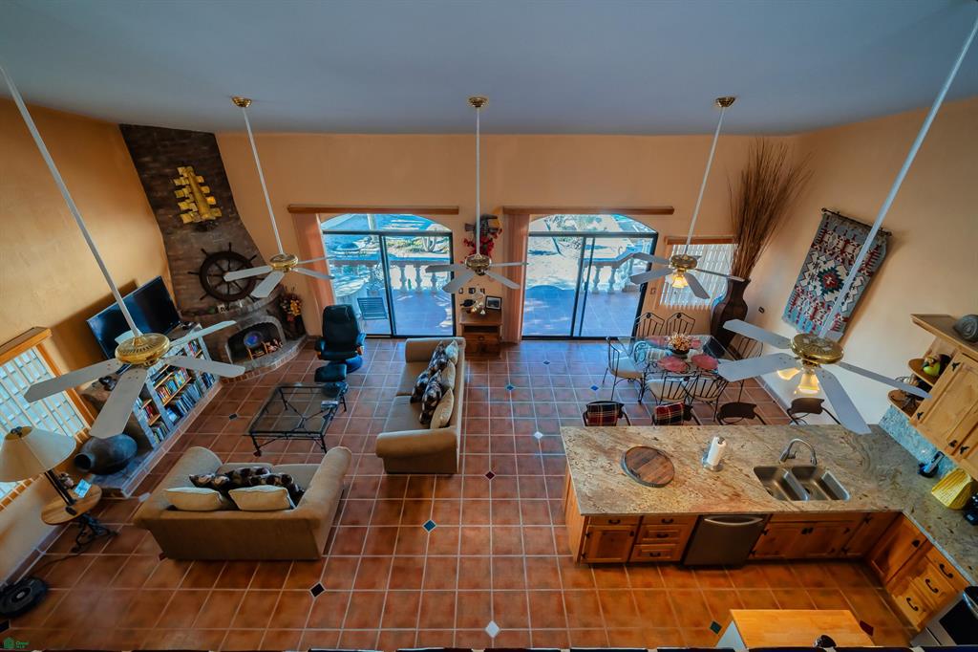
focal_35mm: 14
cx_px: 489
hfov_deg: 104.3
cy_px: 326
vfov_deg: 81.2
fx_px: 380
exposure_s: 1/125
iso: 800
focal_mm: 14
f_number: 5.6
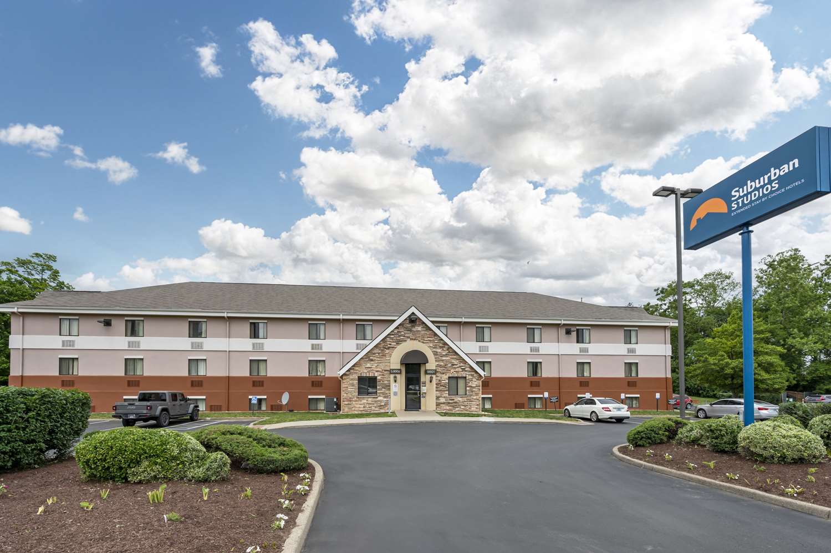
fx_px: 346
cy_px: 276
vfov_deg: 77.2
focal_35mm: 15
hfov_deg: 100.4
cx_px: 416
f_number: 10
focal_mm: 15
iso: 200
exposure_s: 1/2000
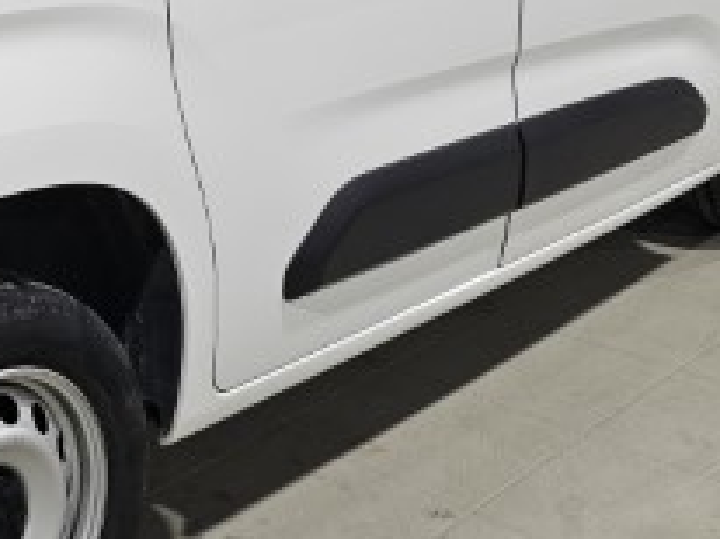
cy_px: 70
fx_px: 1476
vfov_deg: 20.3
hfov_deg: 25.1
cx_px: -108
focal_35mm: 71
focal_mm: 6.3
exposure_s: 1/100
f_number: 1.7
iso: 64
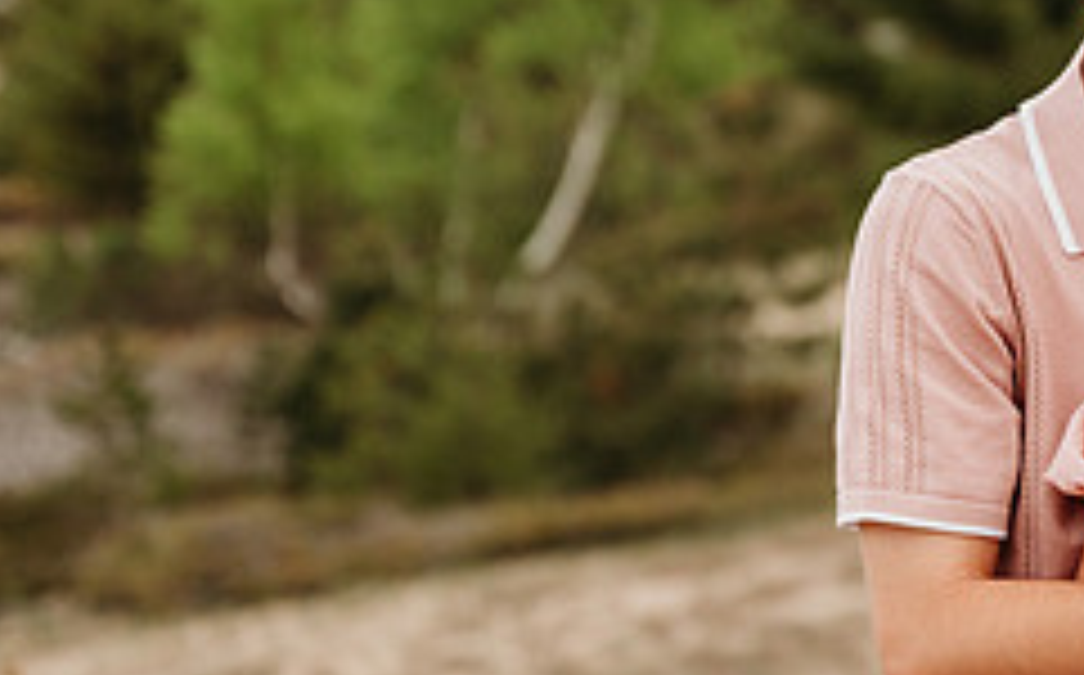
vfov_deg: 7.6
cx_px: 900
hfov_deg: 12.1
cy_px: 214
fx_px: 5075
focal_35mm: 172
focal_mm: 70
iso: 320
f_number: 2.8
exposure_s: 1/1000
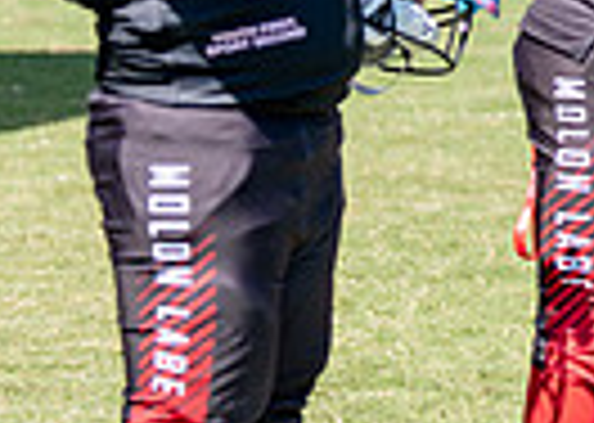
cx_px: 990
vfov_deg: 4.4
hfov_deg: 6.1
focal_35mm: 325
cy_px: -2
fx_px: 5477
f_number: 2.8
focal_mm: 70
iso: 100
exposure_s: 1/1250
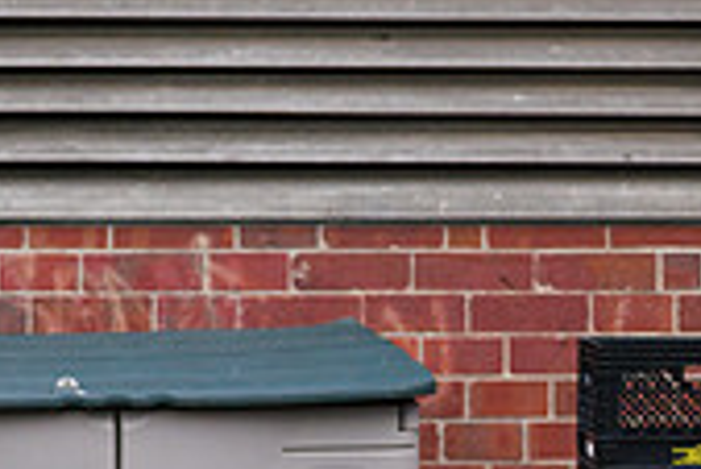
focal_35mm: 240
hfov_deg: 8.4
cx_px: -241
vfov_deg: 5.7
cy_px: 386
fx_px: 4677
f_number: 3.2
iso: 800
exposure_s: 1/250
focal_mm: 70
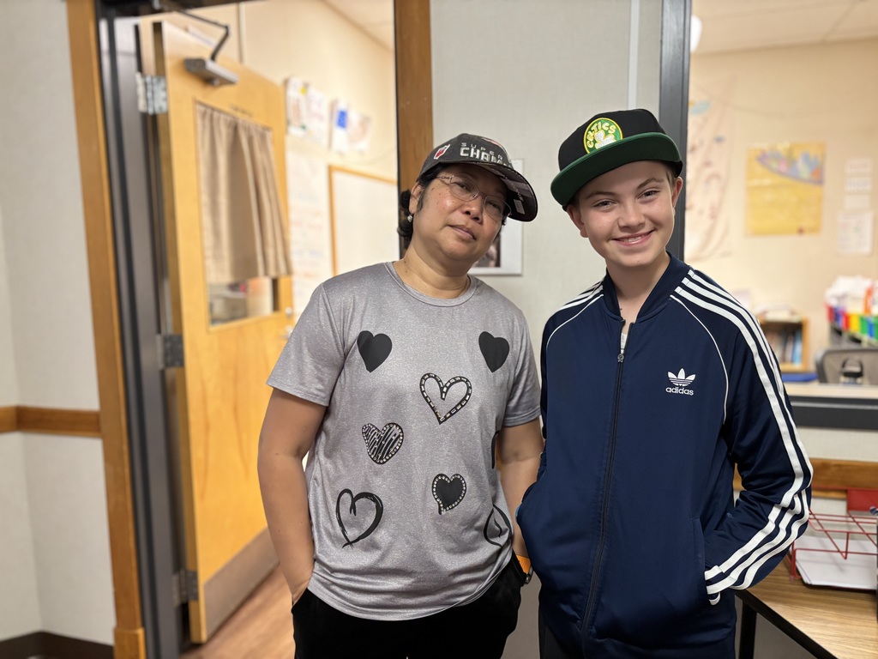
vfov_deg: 53.1
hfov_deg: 67.3
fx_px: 659
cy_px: 330
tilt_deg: -6.9
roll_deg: +0.5
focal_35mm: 26
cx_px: 439
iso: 320
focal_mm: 5.96
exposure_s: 1/60
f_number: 1.6
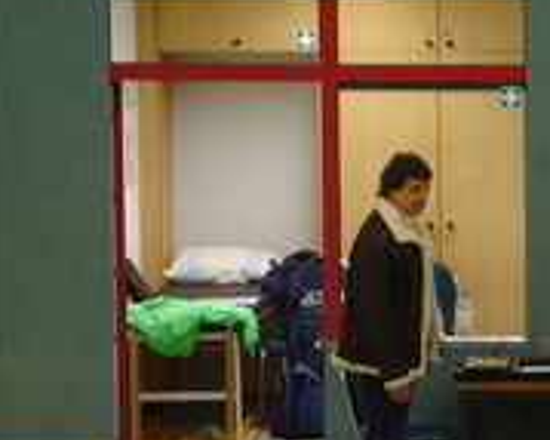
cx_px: 611
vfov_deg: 4.8
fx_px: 5190
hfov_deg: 6.0
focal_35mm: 319
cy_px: 392
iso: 200
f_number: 4.5
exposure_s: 1/15
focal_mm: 19.8
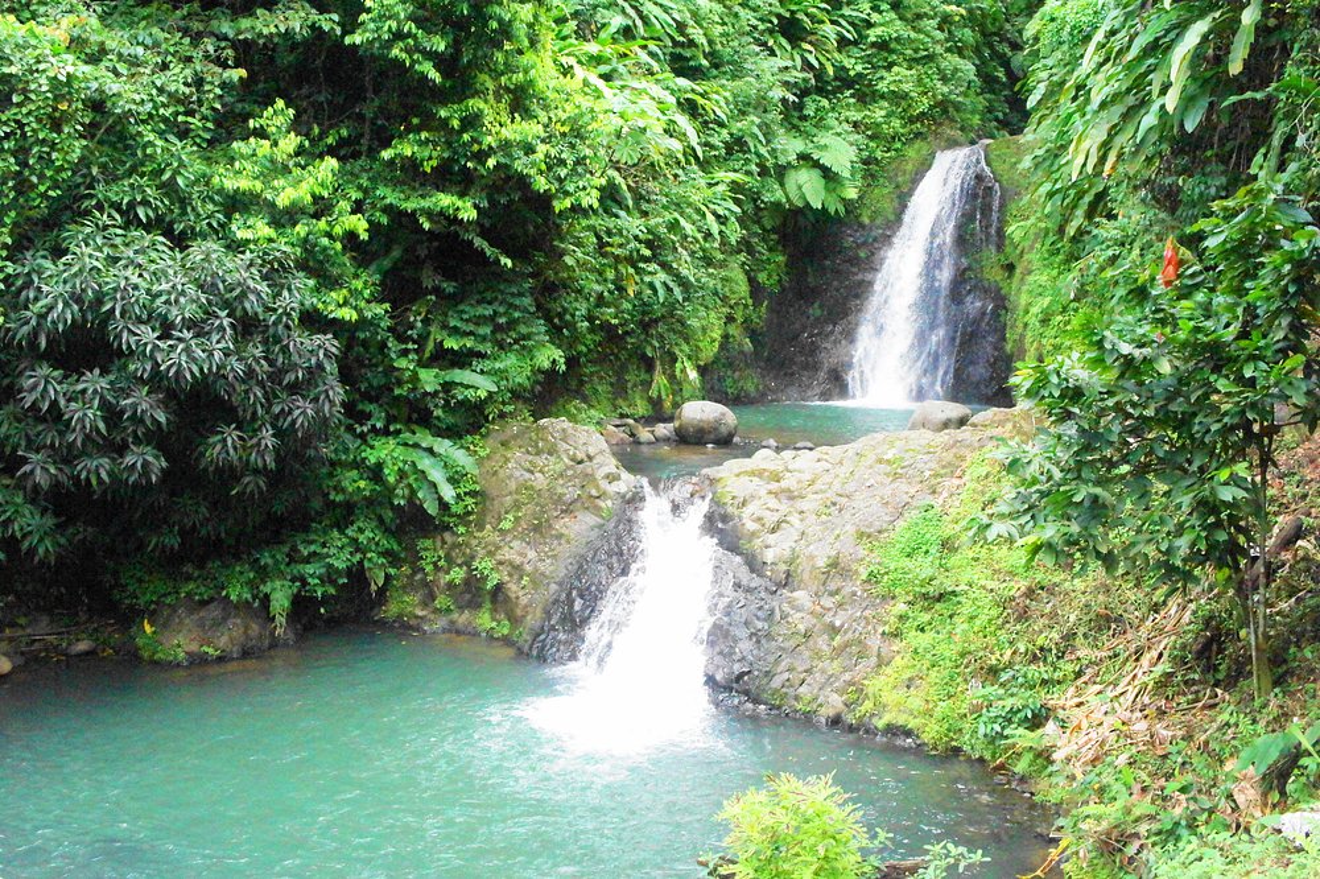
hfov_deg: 49.6
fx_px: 1429
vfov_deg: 34.2
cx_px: 660
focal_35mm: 39
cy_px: 440
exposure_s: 1/1250
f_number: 9
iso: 12800
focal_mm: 26
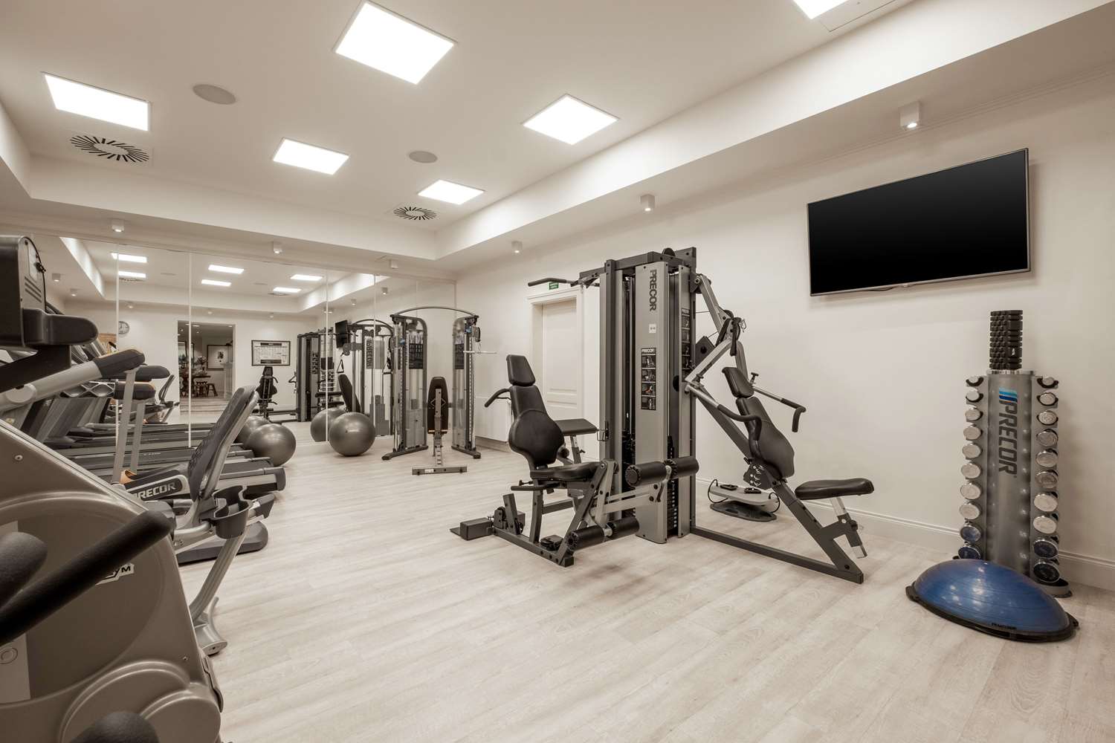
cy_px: 372
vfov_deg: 77.3
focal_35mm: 15
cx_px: 558
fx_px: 465
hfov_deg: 100.4
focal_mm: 10
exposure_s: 1/2.5
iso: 100
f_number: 11
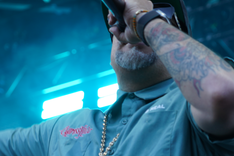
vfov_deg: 6.8
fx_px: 1306
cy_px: 153
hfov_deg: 10.2
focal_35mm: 201
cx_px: 113
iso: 200
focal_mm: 69
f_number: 4
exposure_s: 1/160
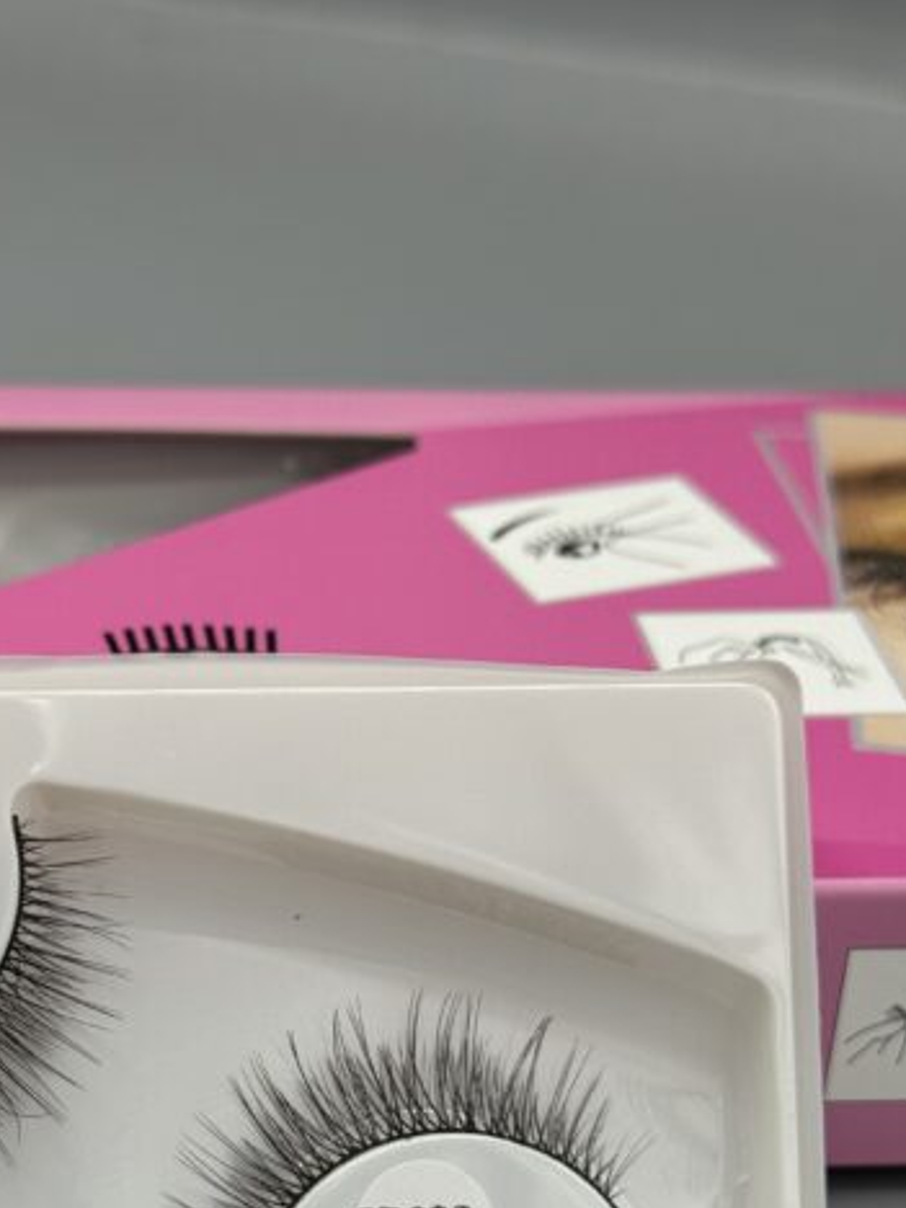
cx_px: 200
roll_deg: -1.1
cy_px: 945
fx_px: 2687
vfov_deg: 25.0
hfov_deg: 19.0
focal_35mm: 77
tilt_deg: -33.8
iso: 64
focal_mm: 6.86
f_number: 1.78
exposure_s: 1/1366
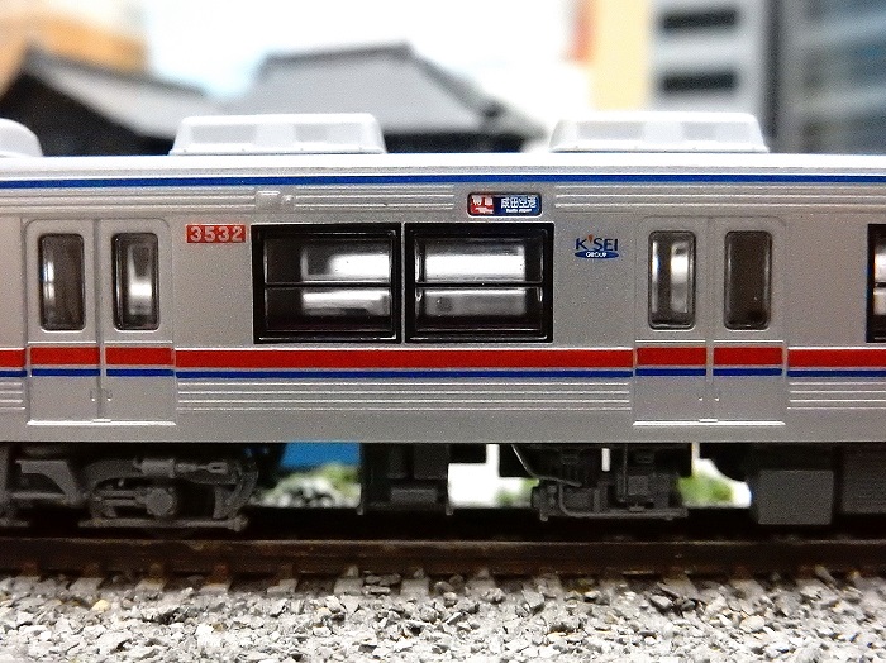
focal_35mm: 43
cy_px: 332
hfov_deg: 43.9
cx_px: 443
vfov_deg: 33.6
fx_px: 1100
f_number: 4.2
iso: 3200
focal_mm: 7.6
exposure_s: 1/60
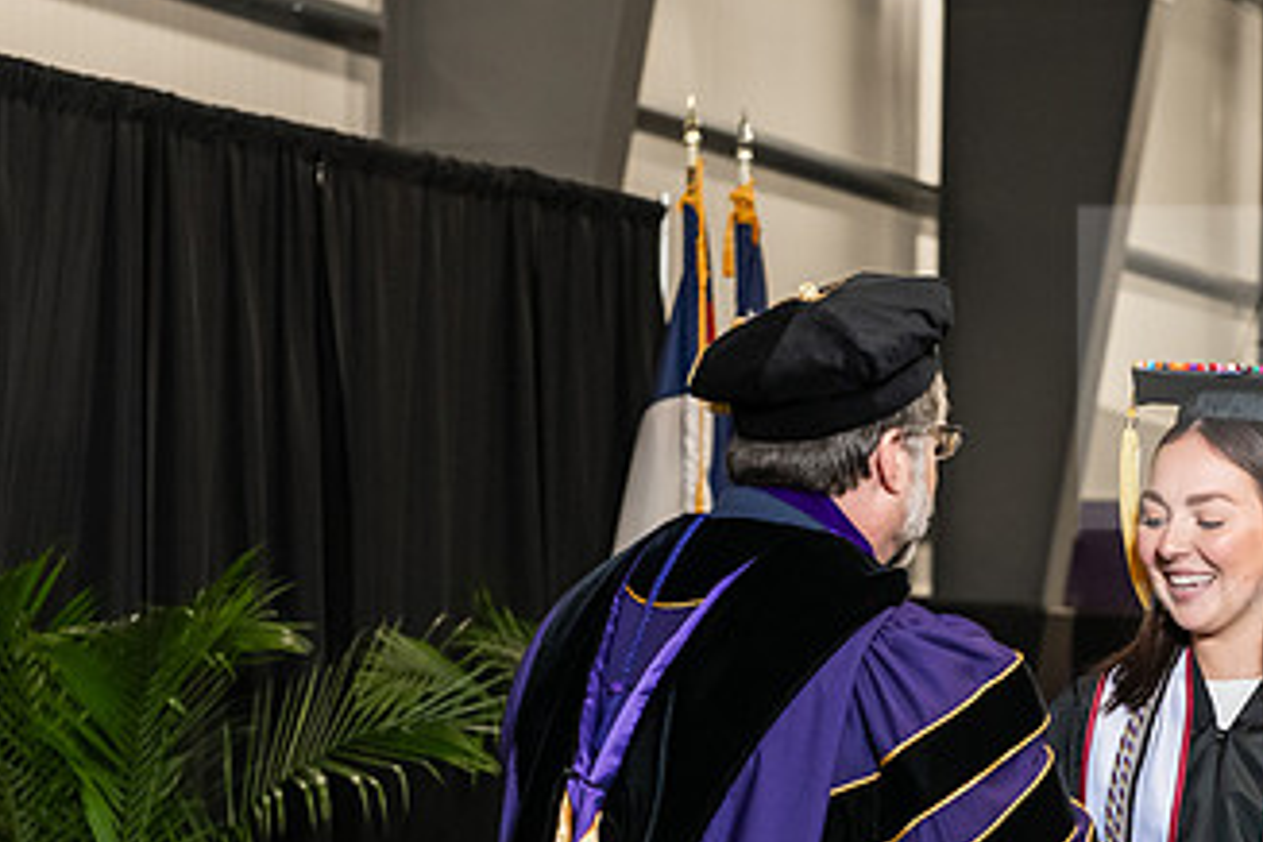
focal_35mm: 124
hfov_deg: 16.4
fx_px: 4350
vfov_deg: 11.0
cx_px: 962
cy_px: 674
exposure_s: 1/200
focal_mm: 70
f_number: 5
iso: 2500
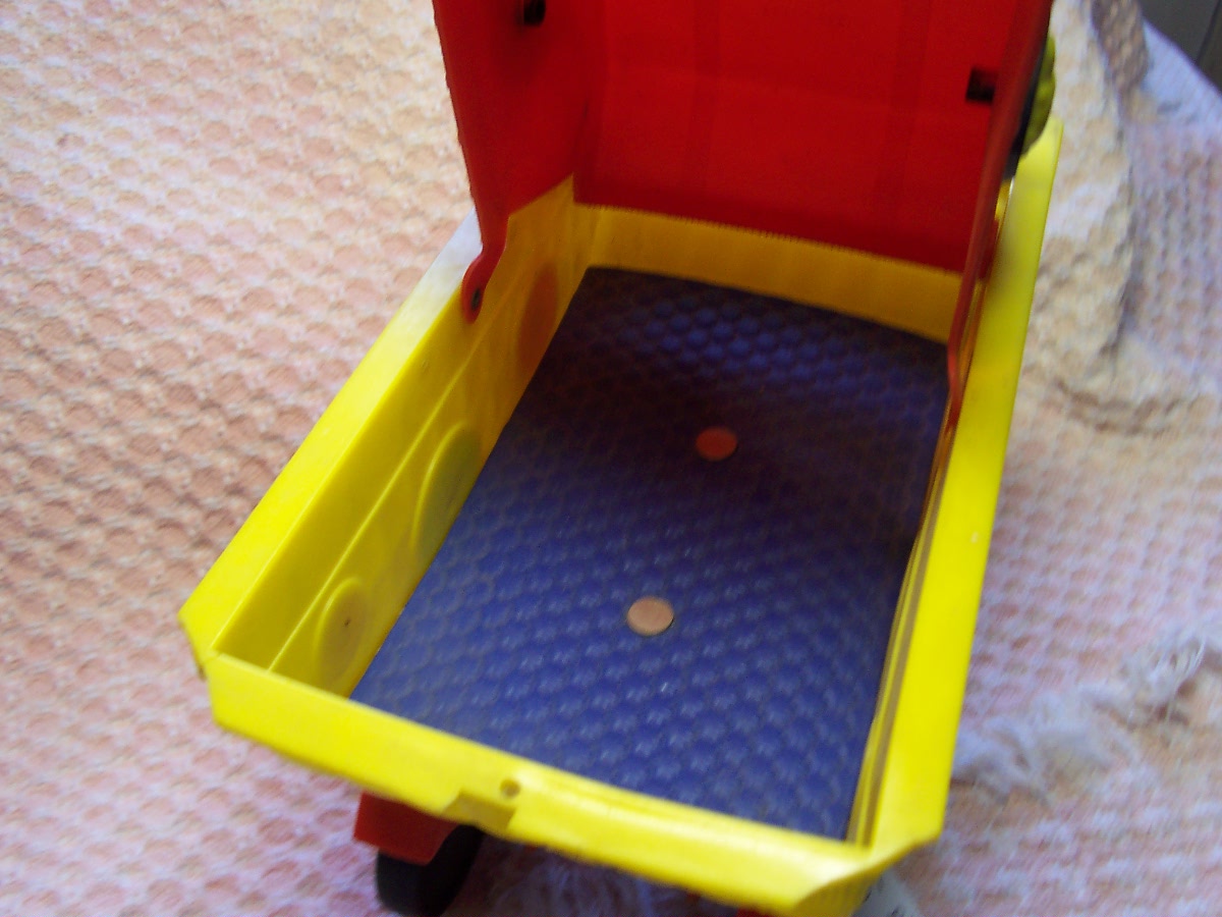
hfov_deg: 50.1
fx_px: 1306
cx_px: 611
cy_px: 458
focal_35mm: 37
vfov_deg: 38.7
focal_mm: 5.6
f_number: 2.8
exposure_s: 1/45
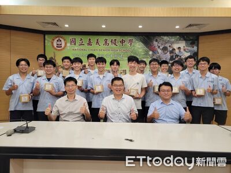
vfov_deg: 53.1
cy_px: 86
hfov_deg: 67.3
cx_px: 116
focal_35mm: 26
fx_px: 174
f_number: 1.8
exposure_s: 1/120
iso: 160
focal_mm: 5.4
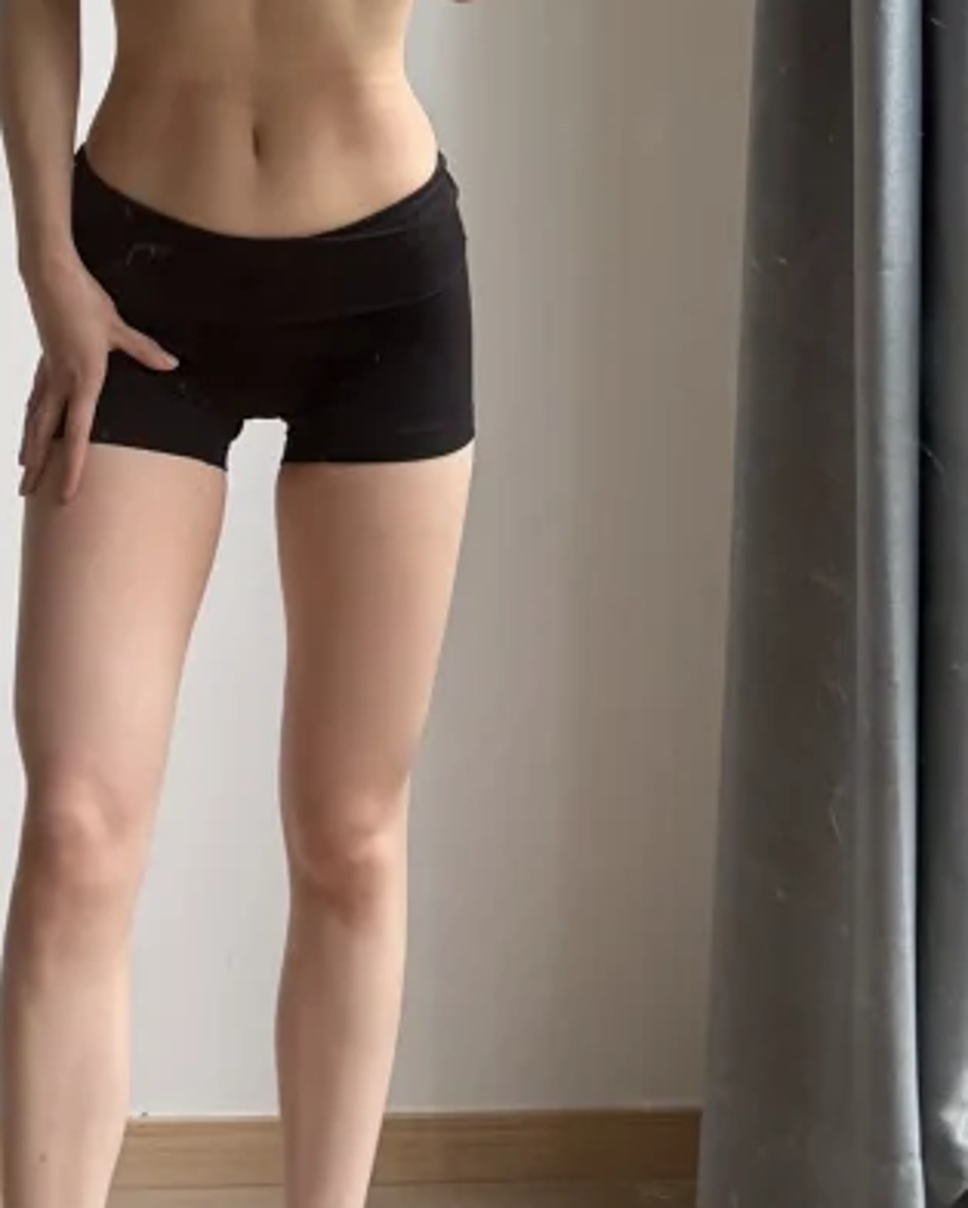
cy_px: -290
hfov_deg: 17.8
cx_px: 333
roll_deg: +1.1
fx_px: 3077
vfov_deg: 20.6
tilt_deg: -21.2
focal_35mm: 86
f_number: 1.78
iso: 400
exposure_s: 1/60
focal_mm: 6.76
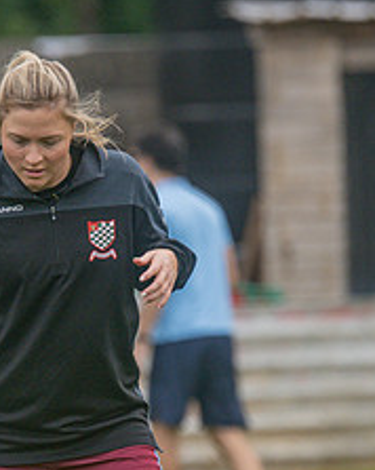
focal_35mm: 1187
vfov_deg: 1.6
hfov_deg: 1.3
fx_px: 16490
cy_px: 352
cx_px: 95
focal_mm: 300
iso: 400
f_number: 4
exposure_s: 1/1250
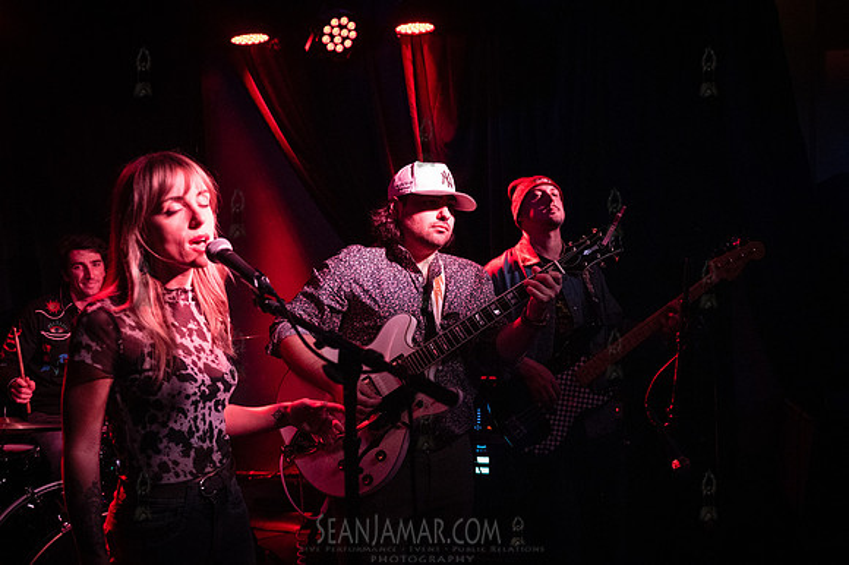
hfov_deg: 60.3
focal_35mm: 31
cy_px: 282
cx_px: 424
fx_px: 731
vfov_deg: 42.3
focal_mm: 31
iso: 12800
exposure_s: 1/320
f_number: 3.5
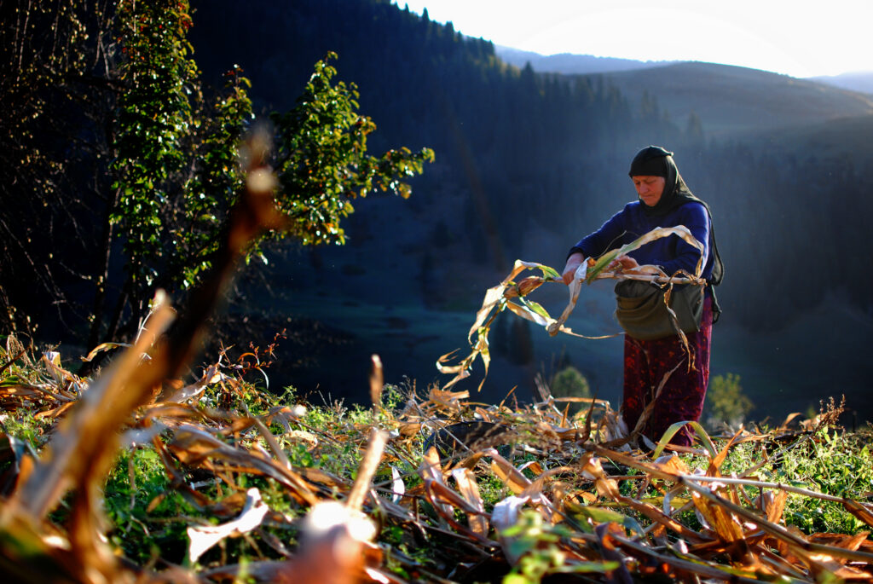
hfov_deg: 37.8
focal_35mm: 52
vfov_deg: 25.8
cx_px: 436
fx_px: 1274
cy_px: 292
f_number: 1.8
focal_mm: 35
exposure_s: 1/1600
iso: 400
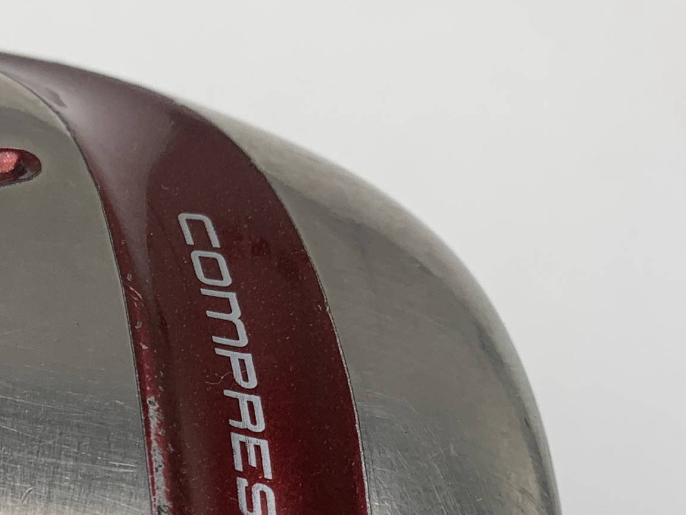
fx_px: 1803
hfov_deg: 19.6
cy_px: 729
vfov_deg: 15.2
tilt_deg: -81.7
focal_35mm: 91
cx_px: -233
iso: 25
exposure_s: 1/267
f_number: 1.8
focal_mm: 4.25
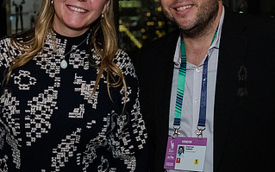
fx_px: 607
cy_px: 44
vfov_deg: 16.0
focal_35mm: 81
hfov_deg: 25.5
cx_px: 125
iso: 12800
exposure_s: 1/320
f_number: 3.5
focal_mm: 36
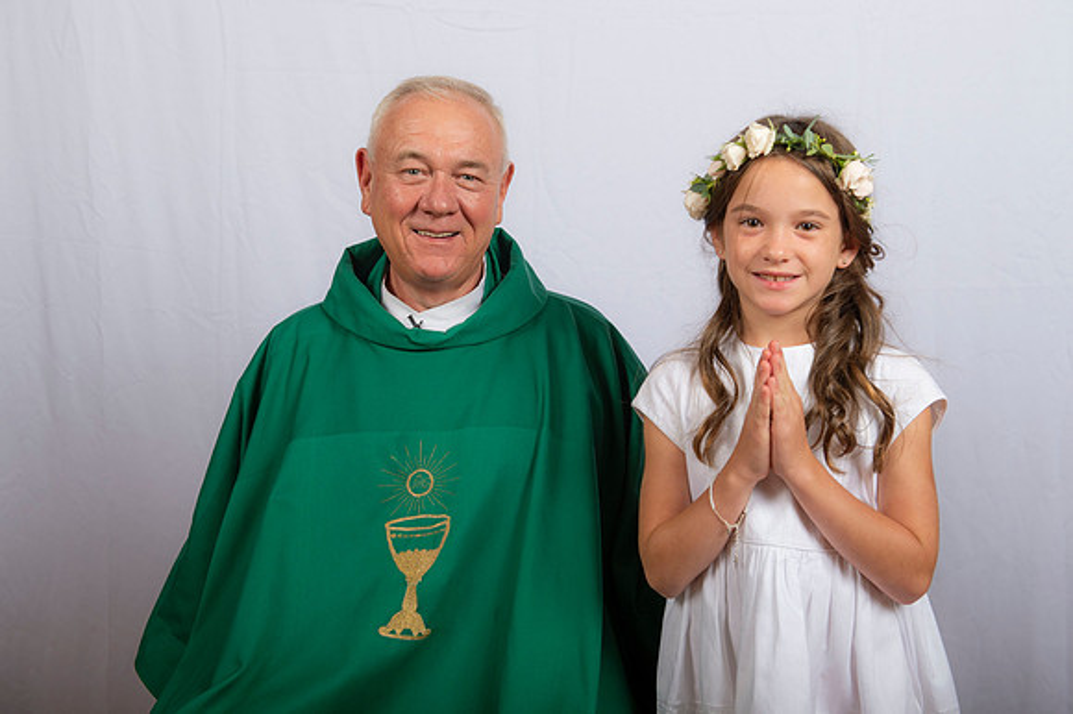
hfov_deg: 38.2
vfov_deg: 26.0
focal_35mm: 52
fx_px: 1549
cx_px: 536
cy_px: 357
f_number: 8
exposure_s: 1/200
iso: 320
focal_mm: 52
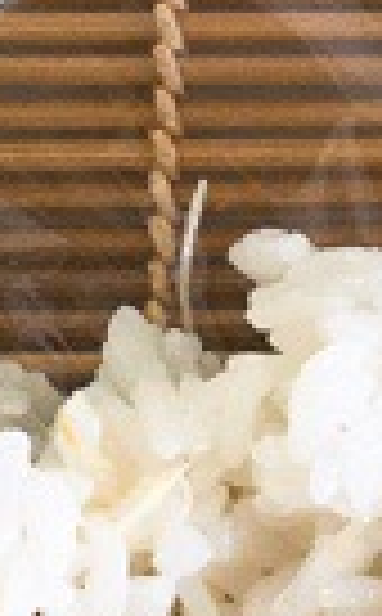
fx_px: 2579
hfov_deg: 8.2
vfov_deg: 13.4
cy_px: 607
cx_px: 701
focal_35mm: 154
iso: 40
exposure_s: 1/30
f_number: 2.4
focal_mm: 3.3
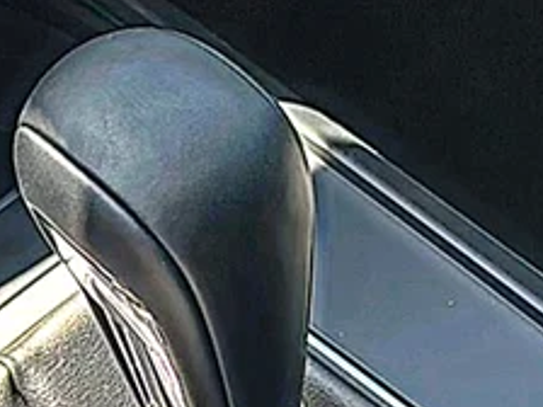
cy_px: 549
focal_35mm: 150
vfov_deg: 9.7
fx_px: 2353
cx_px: 359
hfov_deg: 13.1
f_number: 1.78
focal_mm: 6.86
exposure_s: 1/314
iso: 80
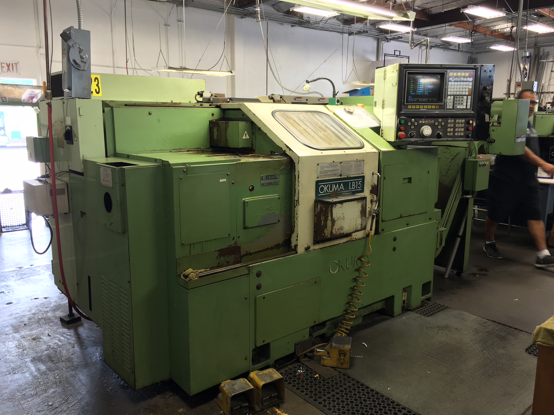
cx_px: 277
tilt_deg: -10.0
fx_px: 464
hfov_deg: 61.7
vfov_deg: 48.2
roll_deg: -1.3
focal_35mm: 29
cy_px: 208
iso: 32
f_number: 2.2
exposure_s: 1/30
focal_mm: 4.15
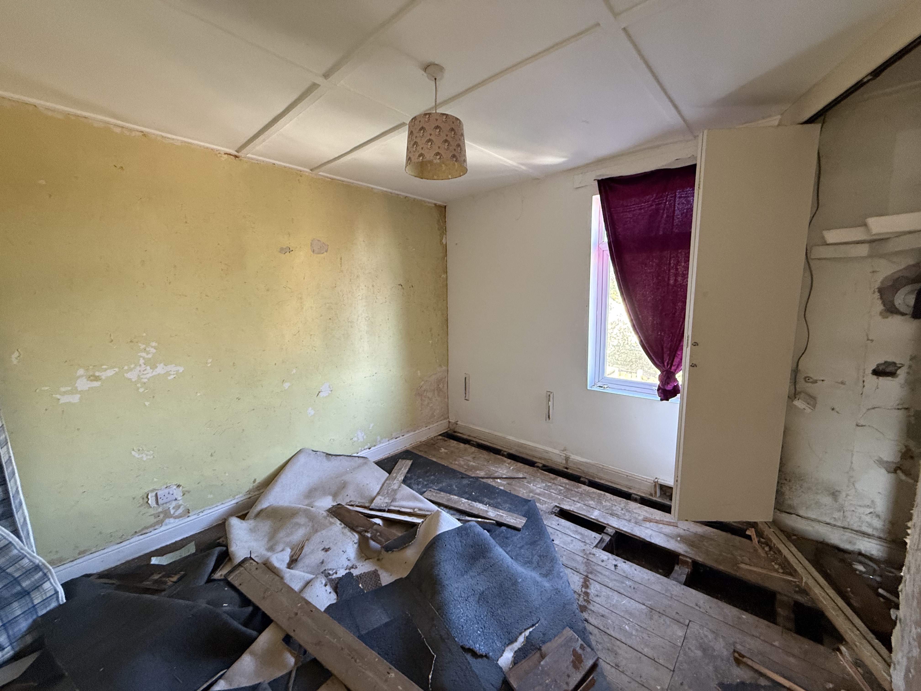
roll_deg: +0.1
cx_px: 460
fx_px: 372
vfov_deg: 85.7
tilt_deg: -8.3
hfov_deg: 102.1
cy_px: 346
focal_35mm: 14
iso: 500
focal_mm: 2.22
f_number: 2.2
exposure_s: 1/60
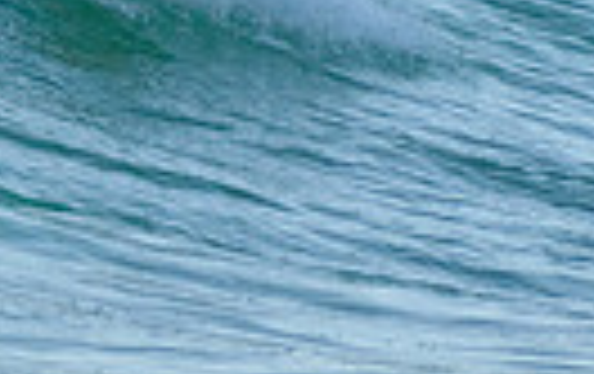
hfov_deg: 0.8
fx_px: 44205
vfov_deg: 0.5
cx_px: 148
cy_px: -164
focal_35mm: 2726
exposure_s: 1/2000
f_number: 5.6
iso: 560
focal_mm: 400
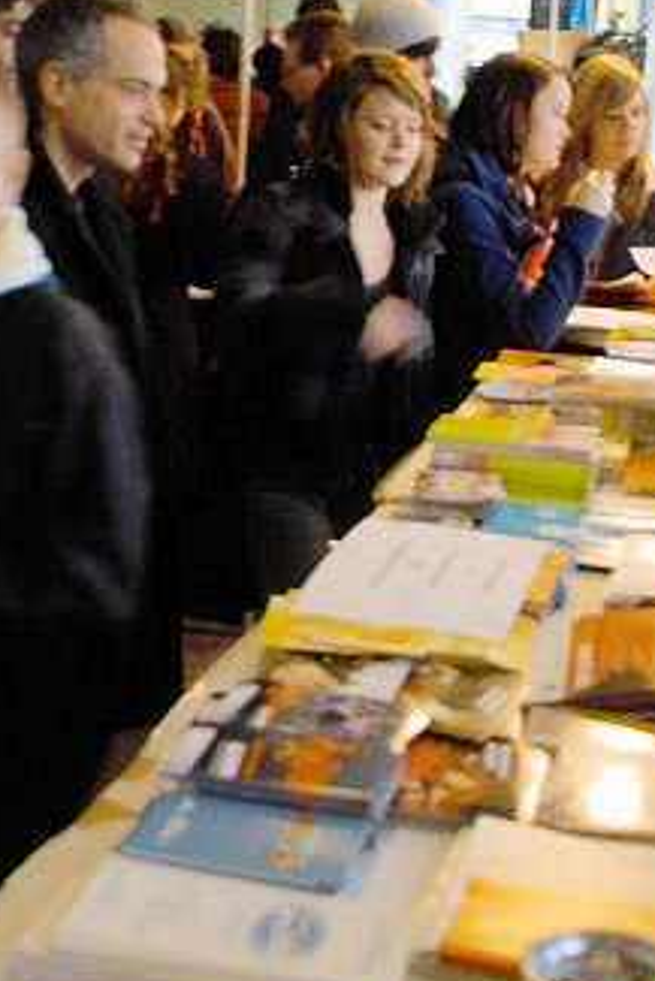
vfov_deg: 32.2
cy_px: 362
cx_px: 340
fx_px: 1690
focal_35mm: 62
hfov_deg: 21.9
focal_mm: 18
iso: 400
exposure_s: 1/15
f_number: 3.5
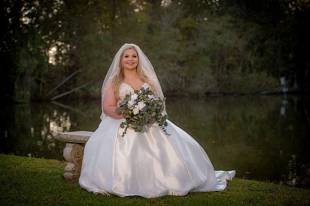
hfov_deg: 28.5
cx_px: 154
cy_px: 104
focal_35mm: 71
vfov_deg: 19.2
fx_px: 611
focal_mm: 70
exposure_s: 1/200
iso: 80
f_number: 2.8
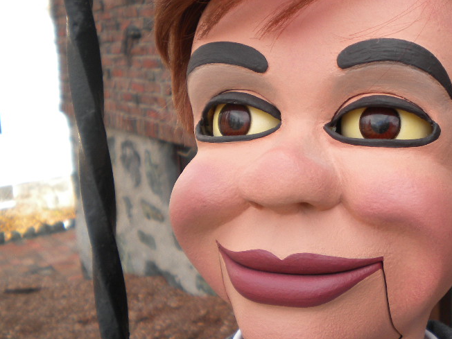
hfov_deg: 34.2
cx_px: 343
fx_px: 718
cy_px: 154
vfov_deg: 26.5
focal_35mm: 55
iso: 80
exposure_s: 1/190
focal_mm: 6.3
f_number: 3.1
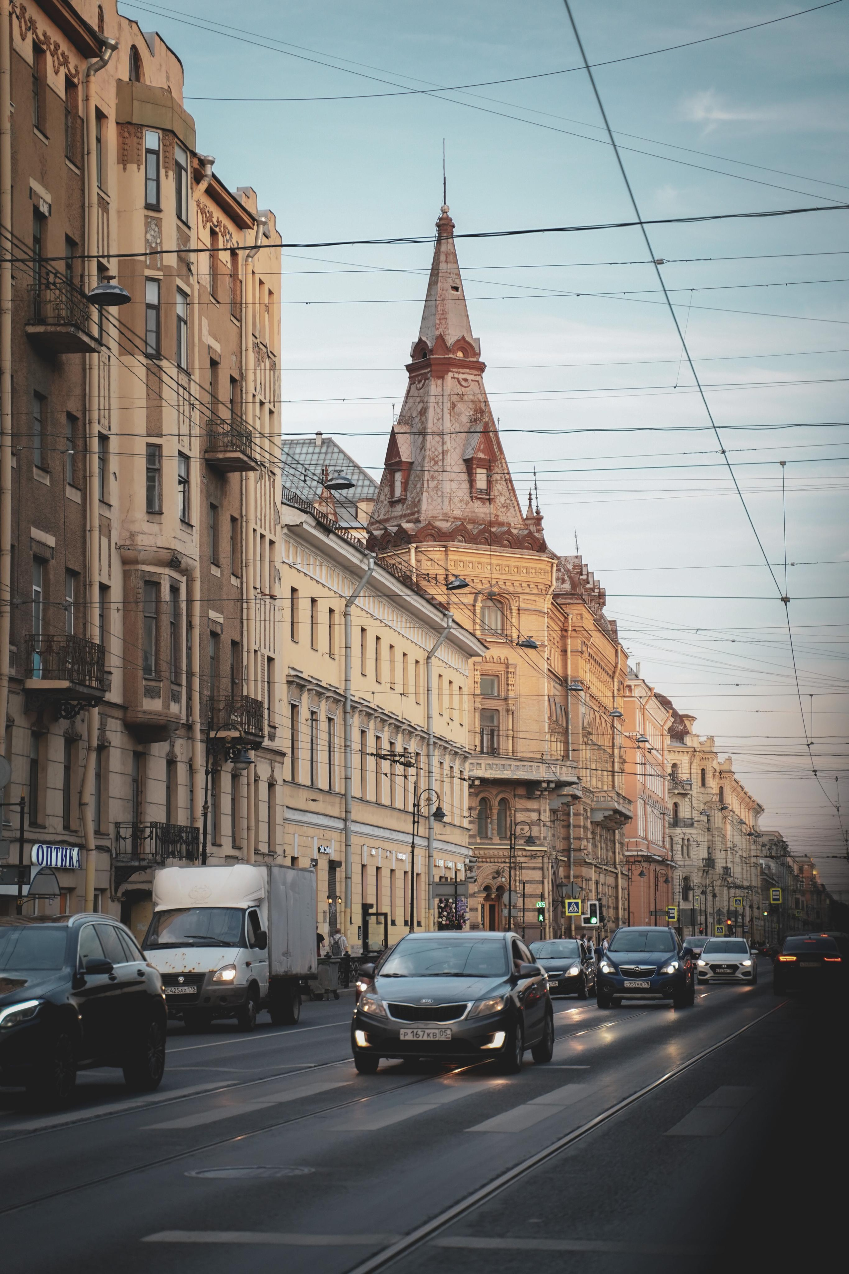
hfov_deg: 18.2
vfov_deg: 27.0
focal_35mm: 75
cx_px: 424
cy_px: 637
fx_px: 2653
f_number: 2.8
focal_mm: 75
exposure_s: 1/800
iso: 1250
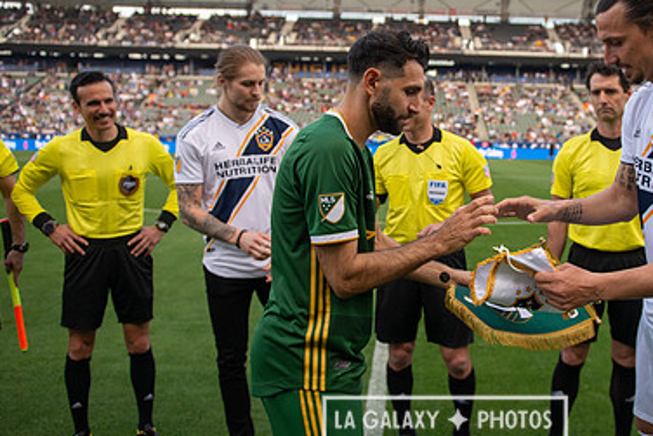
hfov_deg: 50.8
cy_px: 159
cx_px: 445
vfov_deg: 35.7
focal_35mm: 37
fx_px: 671
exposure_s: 1/800
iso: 400
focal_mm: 24
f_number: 2.8
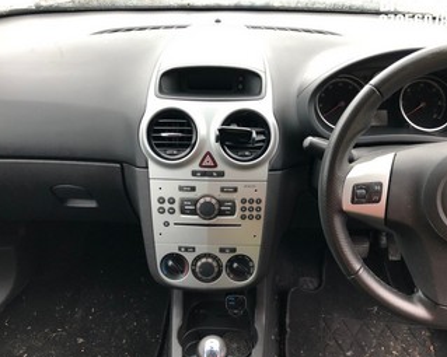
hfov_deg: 58.8
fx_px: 397
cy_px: 178
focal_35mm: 30
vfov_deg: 48.5
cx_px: 234
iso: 64
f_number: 1.8
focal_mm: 4
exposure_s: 1/15
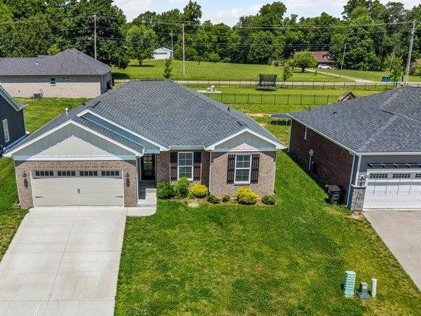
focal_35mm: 39
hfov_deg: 47.4
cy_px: 219
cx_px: 160
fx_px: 474
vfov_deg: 36.3
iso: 150
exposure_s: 1/5000
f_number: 1.8
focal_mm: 8.67
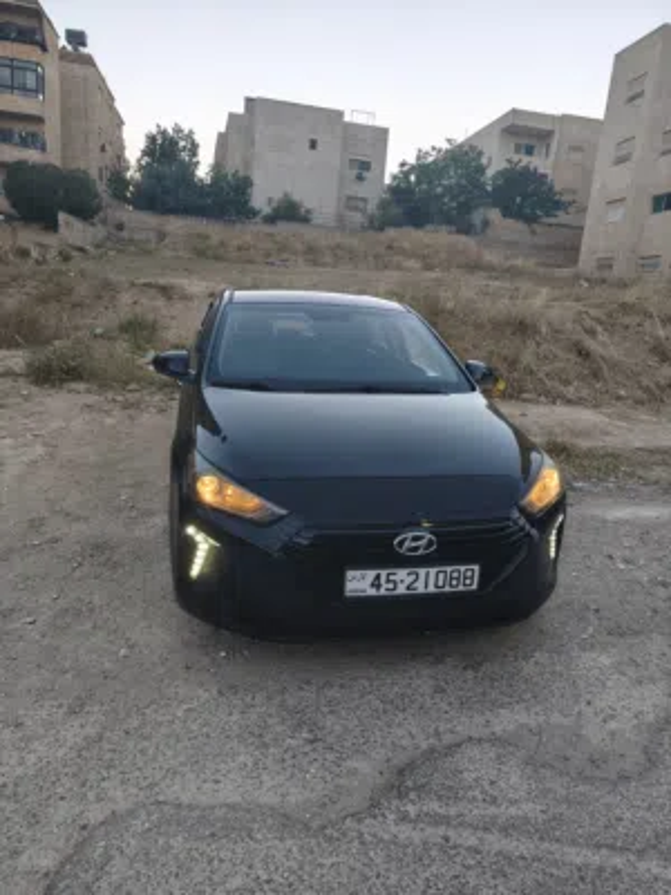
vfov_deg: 73.9
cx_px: 336
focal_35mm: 23
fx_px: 594
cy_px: 448
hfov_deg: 58.9
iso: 250
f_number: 1.7
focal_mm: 6.06
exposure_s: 1/50
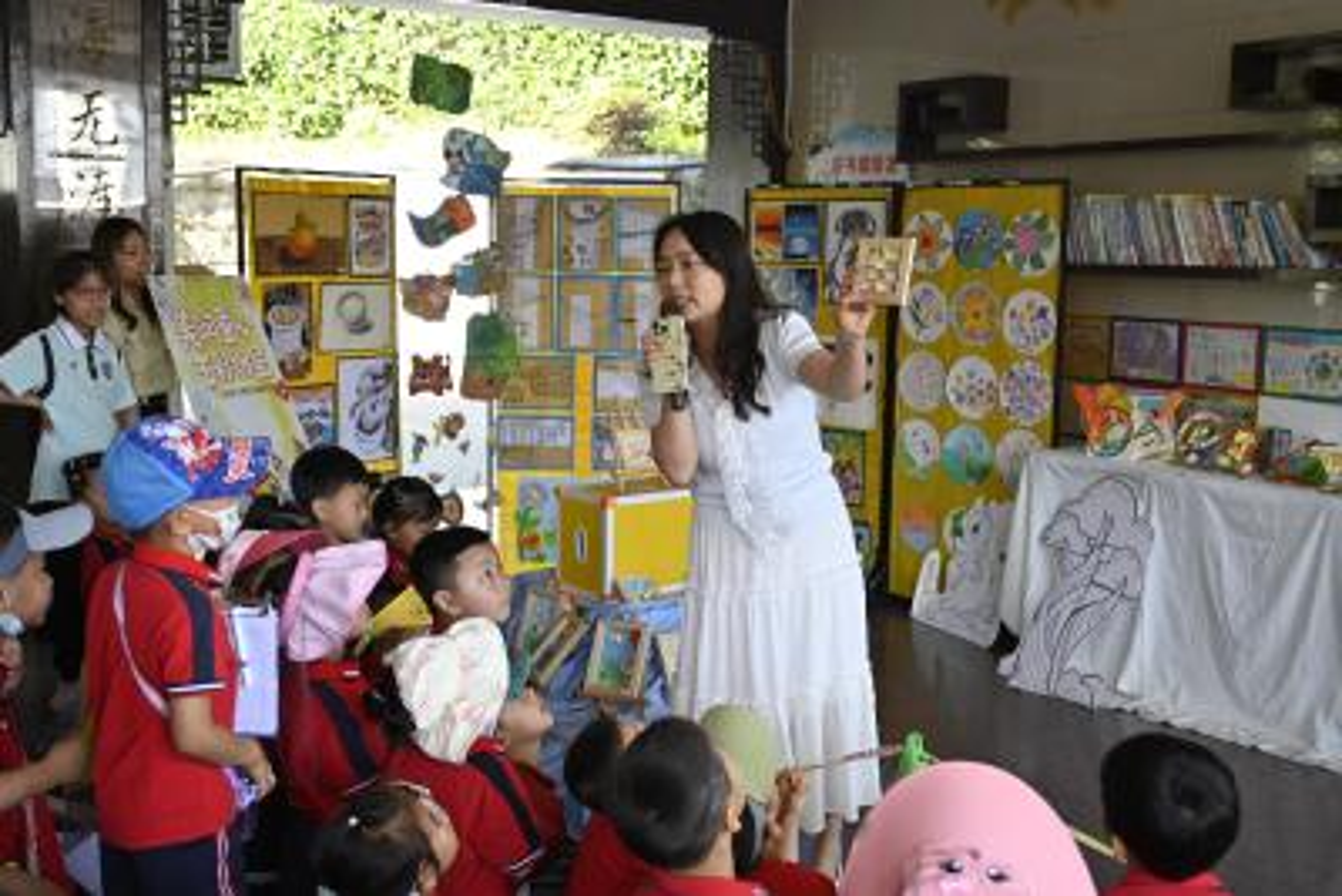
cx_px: 671
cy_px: 448
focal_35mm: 39
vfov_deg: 34.2
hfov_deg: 49.5
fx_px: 1454
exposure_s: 1/160
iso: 400
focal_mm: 39
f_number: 4
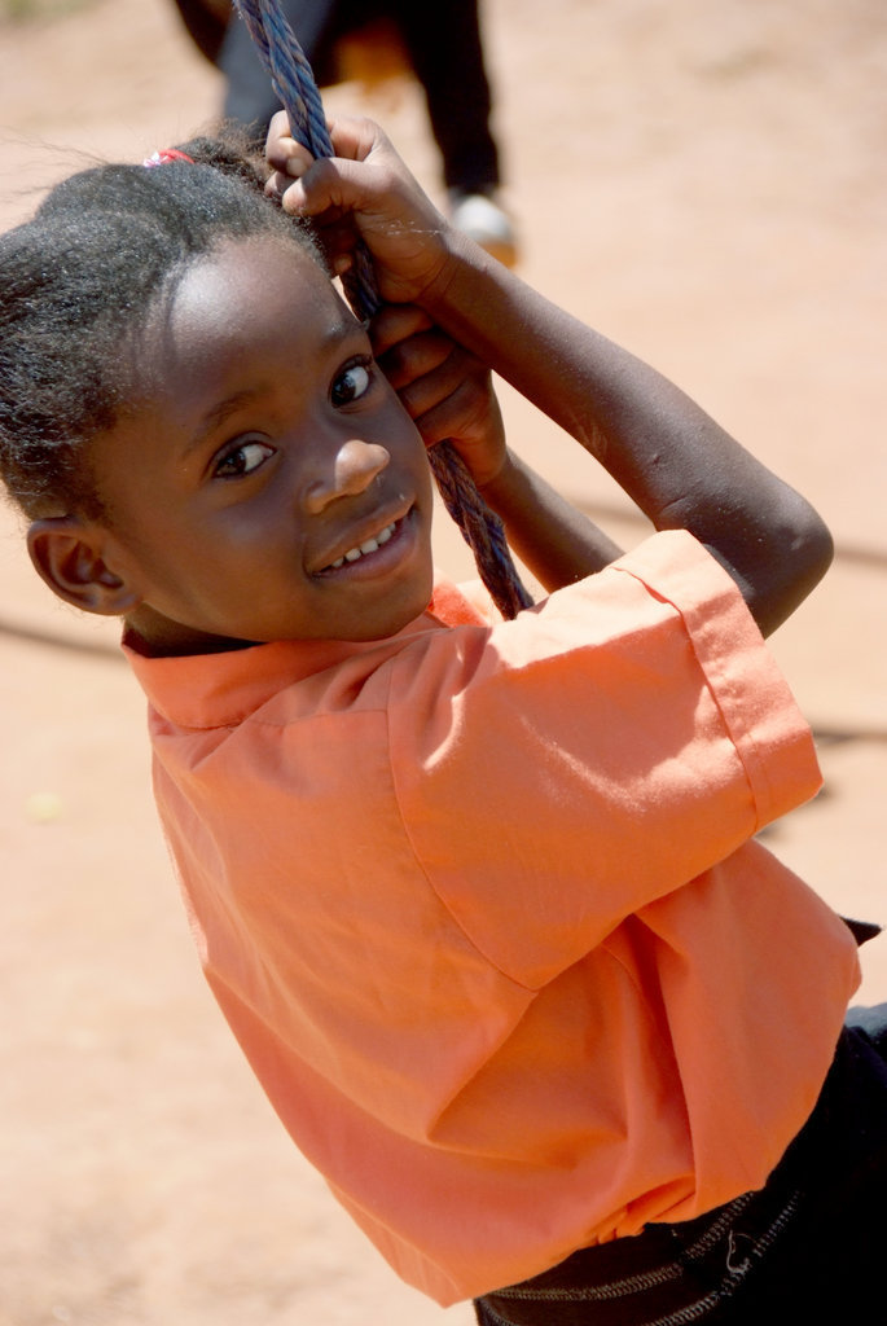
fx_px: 5825
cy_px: 663
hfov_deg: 8.7
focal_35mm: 158
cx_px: 444
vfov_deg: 13.0
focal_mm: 105
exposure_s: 1/1250
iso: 400
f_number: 5.6
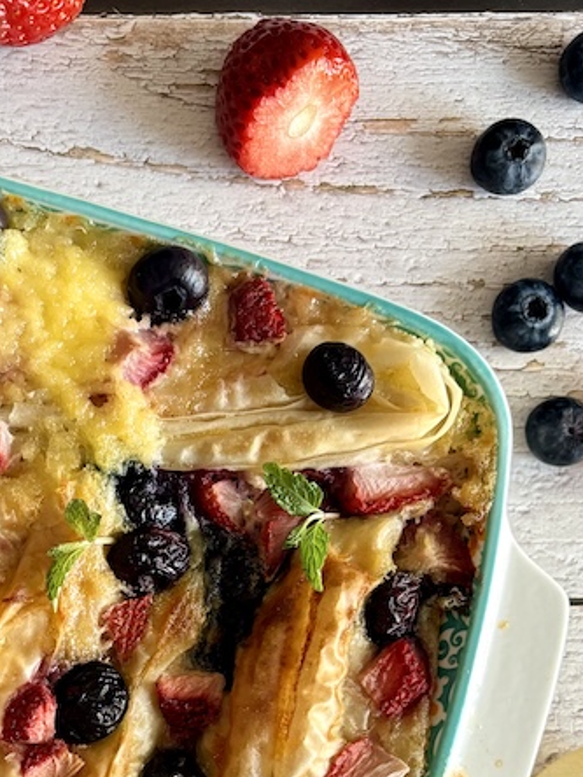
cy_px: 726
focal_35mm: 60
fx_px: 1347
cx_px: 40
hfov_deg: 23.7
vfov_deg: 30.5
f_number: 1.6
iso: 125
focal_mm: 5.96
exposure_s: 1/122
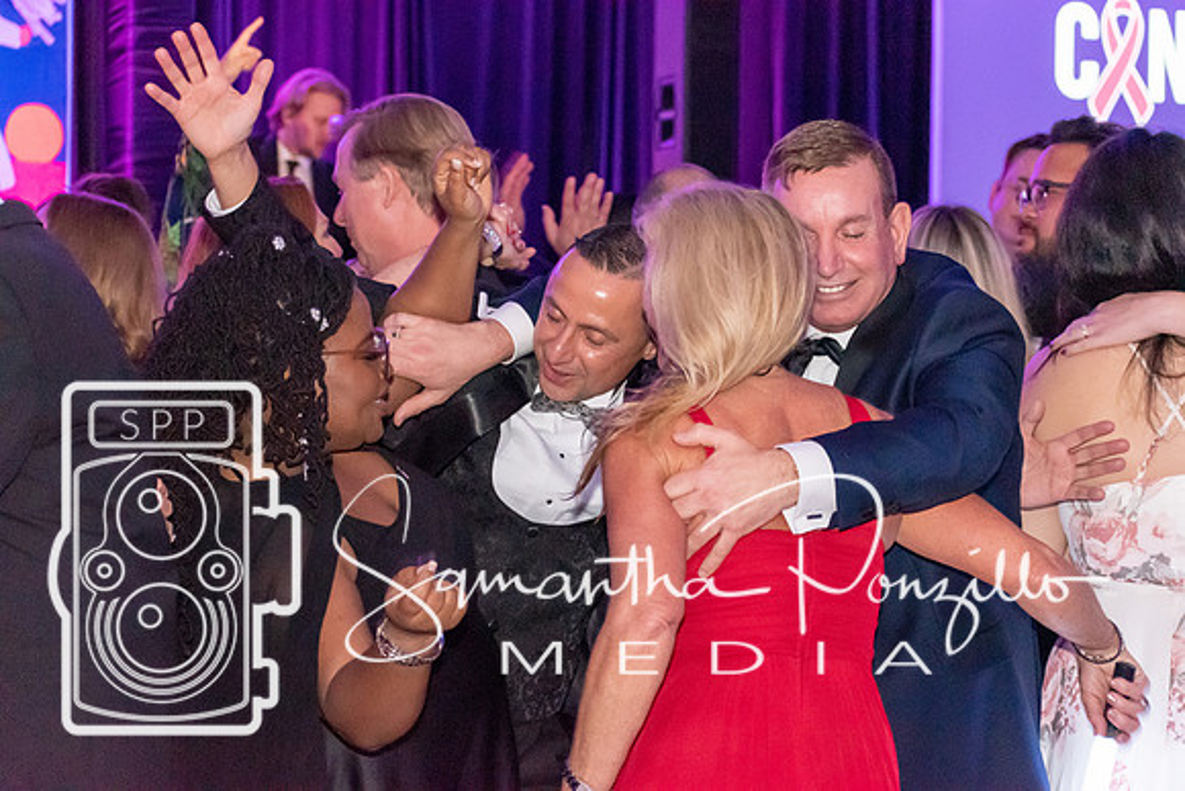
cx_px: 592
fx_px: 3457
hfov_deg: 19.5
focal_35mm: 105
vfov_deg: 13.0
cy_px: 396
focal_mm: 70
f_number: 4.5
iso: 6400
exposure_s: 1/60
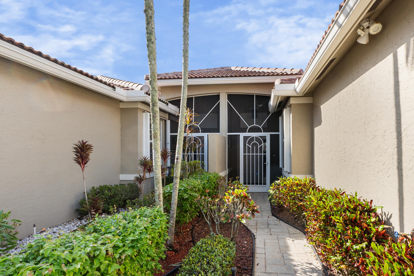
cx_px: 235
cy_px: 152
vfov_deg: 59.4
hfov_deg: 80.8
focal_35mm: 21
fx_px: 241
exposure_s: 1/15
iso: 100
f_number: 8
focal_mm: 10
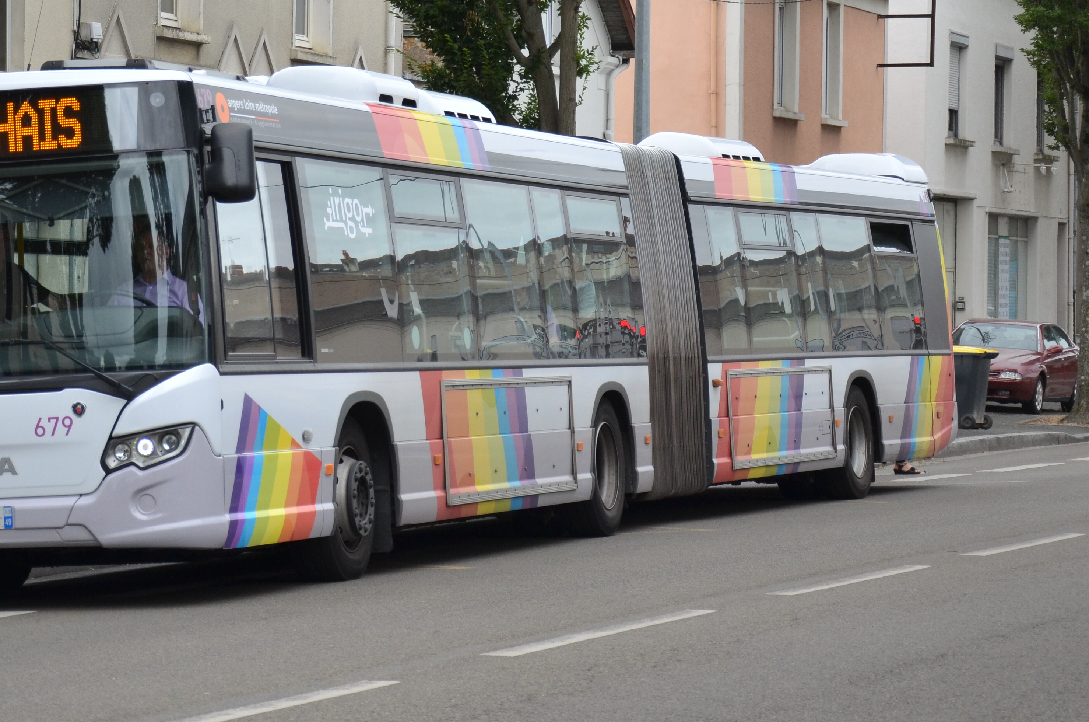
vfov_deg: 11.6
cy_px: 229
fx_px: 3532
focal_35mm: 117
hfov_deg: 17.4
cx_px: 284
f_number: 5
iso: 400
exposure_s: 1/1000
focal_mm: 52
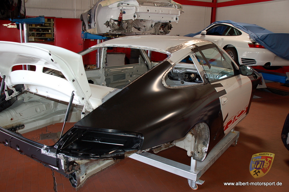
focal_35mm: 32
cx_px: 144
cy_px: 96
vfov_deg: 41.6
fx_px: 253
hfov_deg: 59.5
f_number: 3.5
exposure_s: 1/60
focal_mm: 21
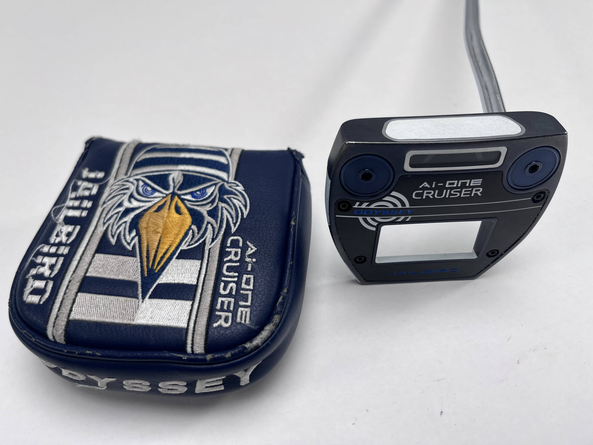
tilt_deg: -48.9
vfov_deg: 53.1
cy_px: 222
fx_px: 445
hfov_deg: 67.3
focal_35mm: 26
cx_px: 296
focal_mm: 5.1
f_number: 1.6
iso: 50
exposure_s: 1/304
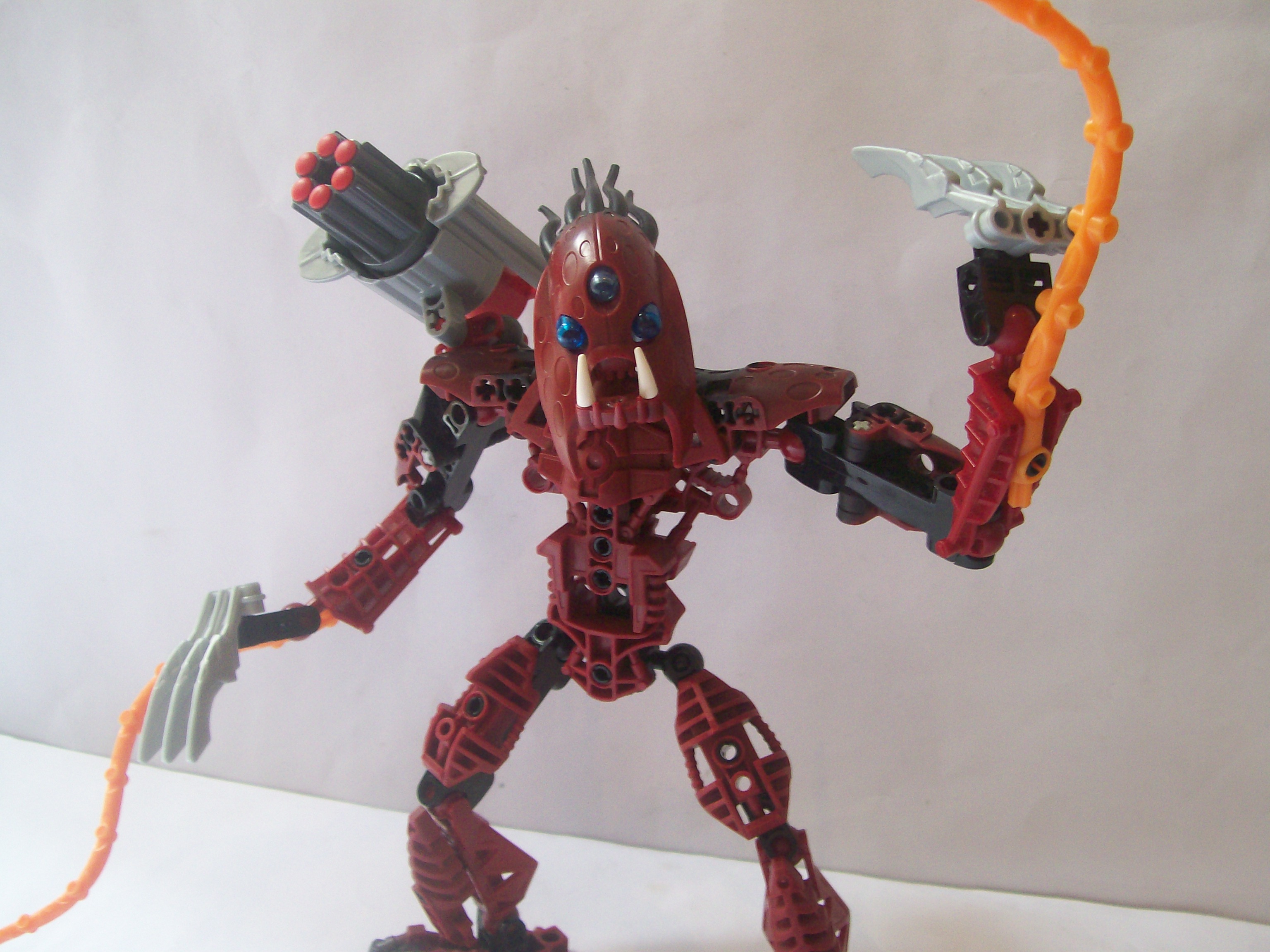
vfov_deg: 39.7
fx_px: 1321
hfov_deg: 51.4
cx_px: 635
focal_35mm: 36
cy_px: 476
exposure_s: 1/32
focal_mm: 6
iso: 123
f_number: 2.7
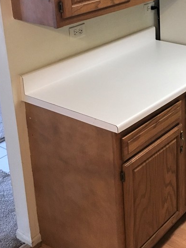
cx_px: 171
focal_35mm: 60
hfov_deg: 23.7
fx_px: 430
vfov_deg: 31.1
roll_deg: +0.2
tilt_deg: -17.1
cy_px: 39
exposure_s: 1/30
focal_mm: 4.15
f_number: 2.2
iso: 160
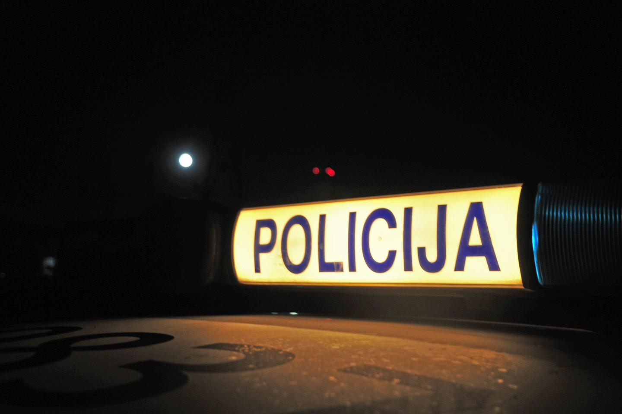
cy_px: 207
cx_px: 311
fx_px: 726
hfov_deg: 46.4
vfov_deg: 31.9
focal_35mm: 42
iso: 400
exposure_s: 1/15
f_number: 4.2
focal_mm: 28
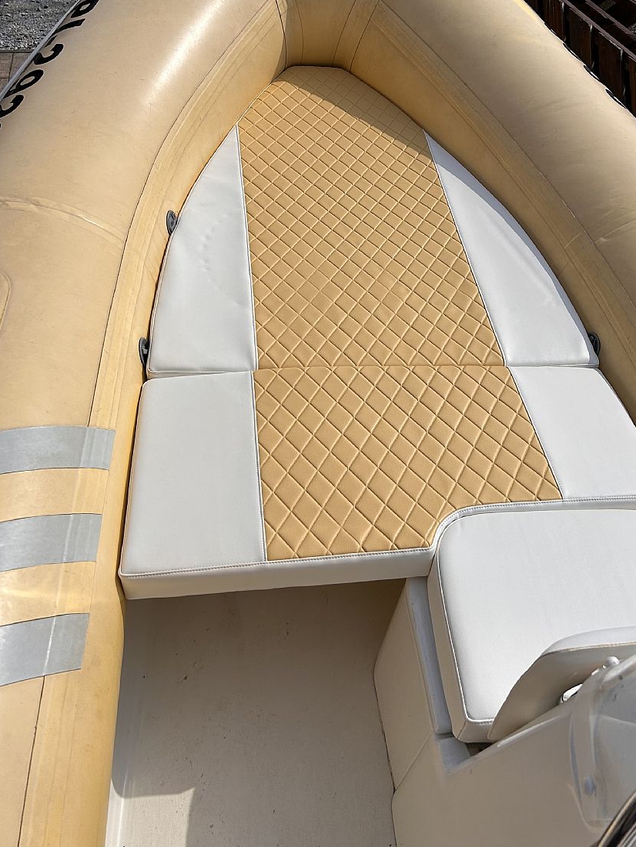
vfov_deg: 53.2
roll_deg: -7.6
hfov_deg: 41.7
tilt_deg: -40.0
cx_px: 353
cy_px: 307
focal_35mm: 34
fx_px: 833
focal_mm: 5.7
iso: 50
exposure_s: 1/12658
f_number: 1.5
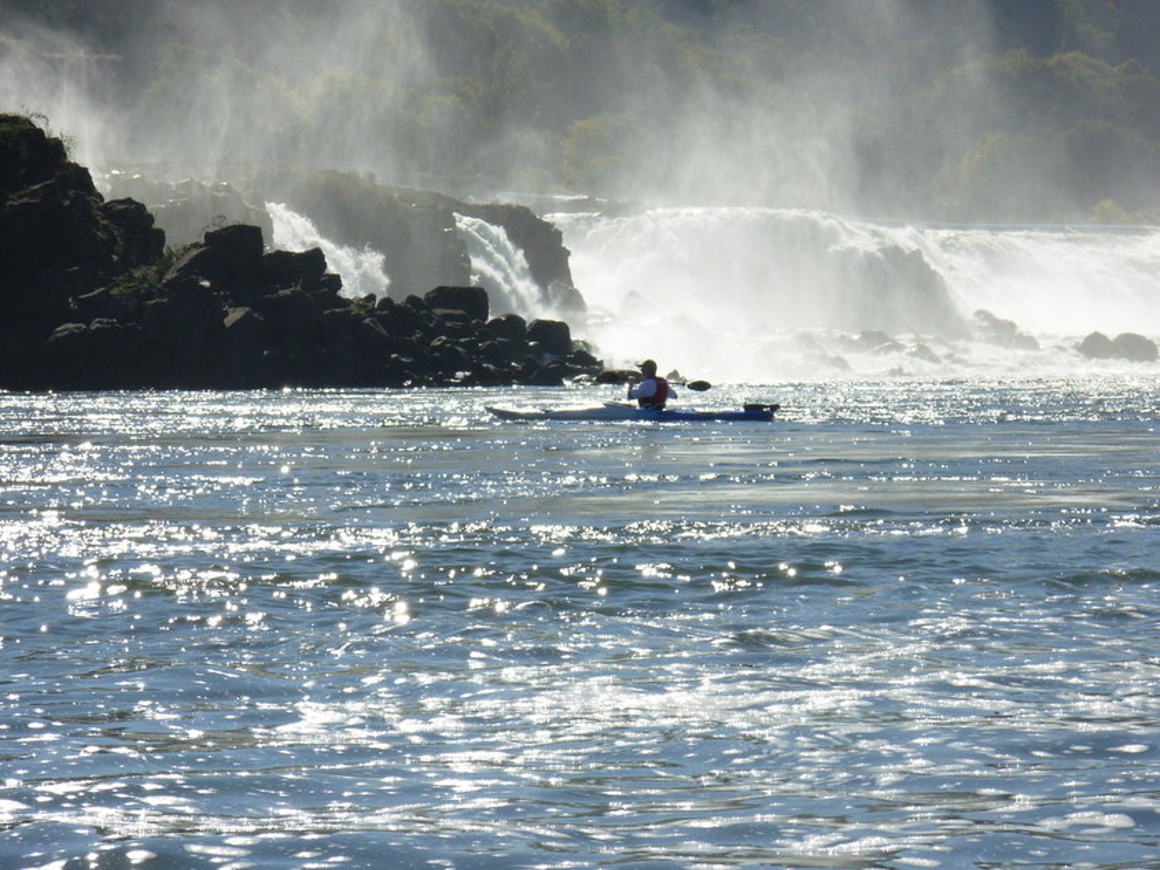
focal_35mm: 142
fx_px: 4759
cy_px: 435
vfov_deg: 10.4
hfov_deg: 13.9
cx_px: 580
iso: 50
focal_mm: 23.5
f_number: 7.7
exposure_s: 1/395
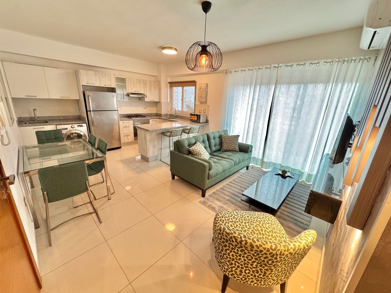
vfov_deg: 85.7
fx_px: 158
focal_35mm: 14
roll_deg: -2.9
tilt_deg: -16.9
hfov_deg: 102.1
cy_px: 146
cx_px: 196
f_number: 2.2
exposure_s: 1/60
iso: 640
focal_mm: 2.22
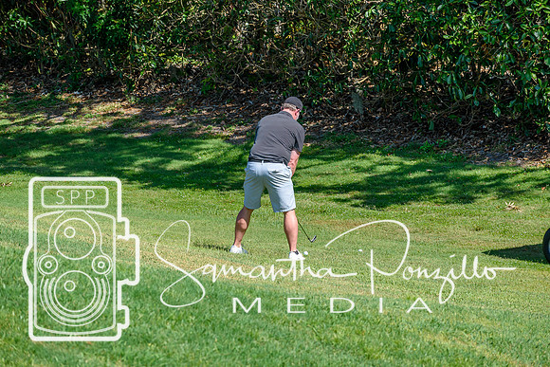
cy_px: 184
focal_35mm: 195
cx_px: 275
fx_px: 2980
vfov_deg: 7.0
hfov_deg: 10.5
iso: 200
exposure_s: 1/1000
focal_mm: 130
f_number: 8
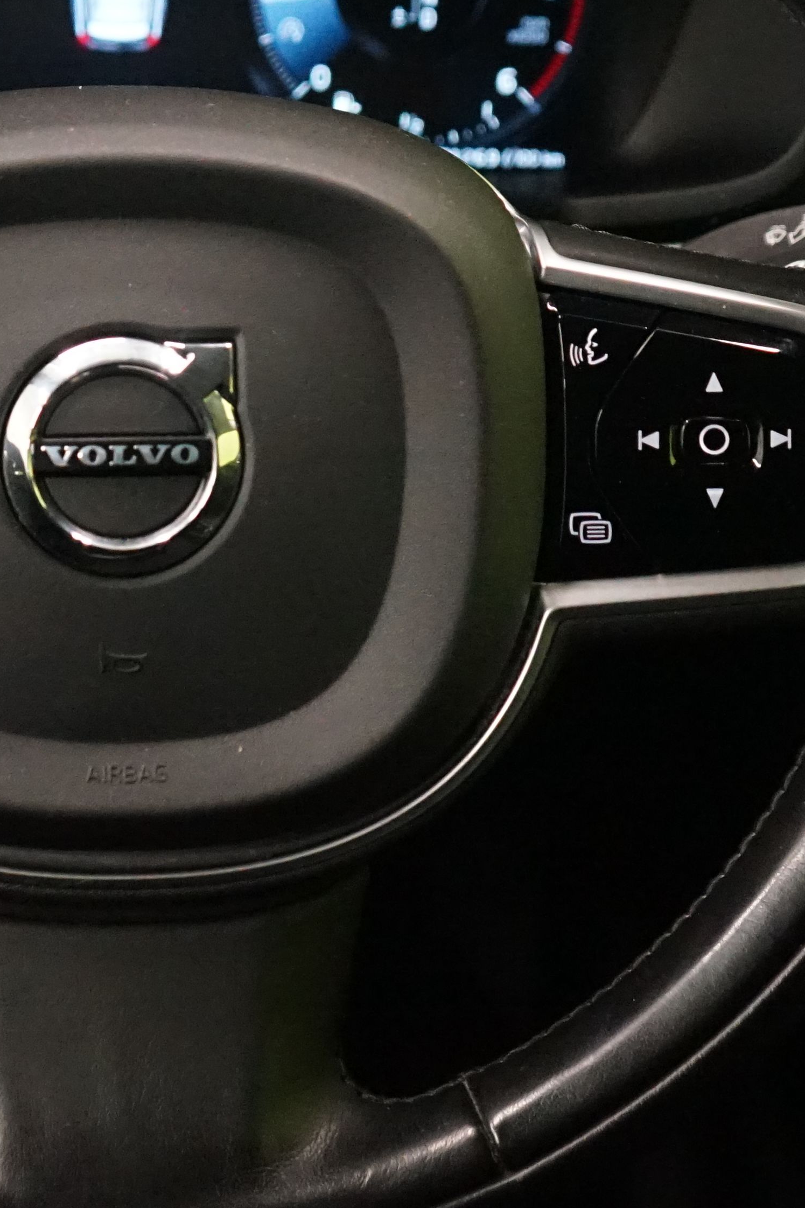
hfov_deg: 13.8
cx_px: 197
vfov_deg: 20.5
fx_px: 3320
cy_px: 365
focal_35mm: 99
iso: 6400
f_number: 4
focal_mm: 37
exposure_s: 1/60
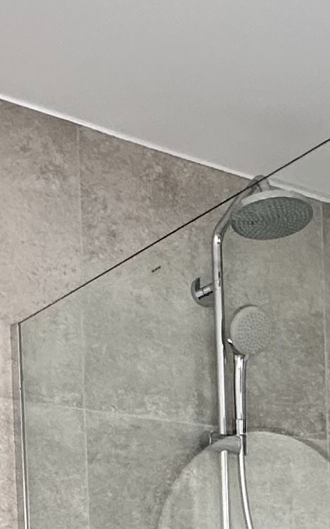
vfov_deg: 23.1
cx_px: 410
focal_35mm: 79
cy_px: 693
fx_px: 1137
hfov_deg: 15.8
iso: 500
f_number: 2.2
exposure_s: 1/60
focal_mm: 2.22
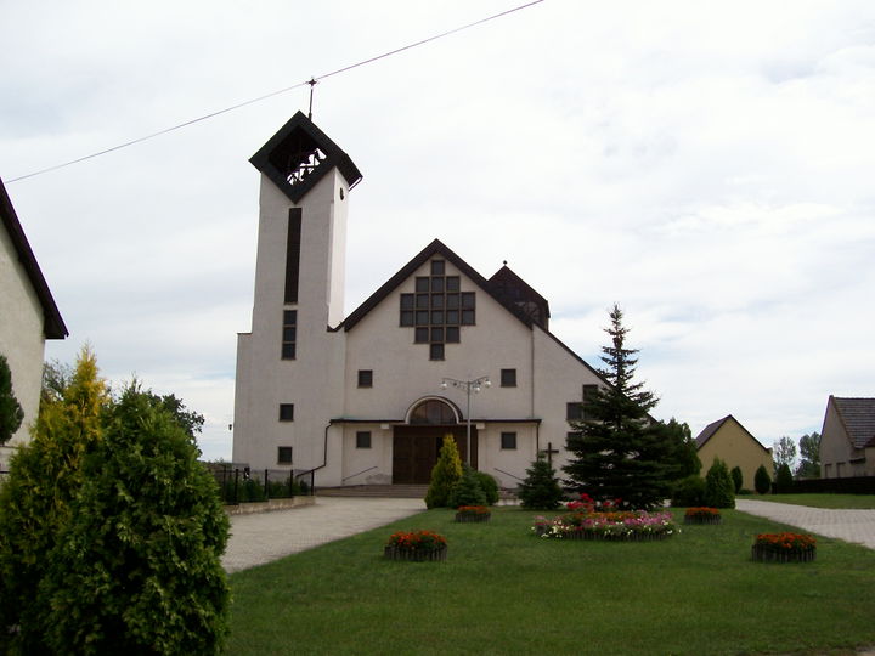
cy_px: 328
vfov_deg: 41.8
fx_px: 859
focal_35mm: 34
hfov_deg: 54.0
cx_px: 438
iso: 80
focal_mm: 5.6
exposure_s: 1/475
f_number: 5.1
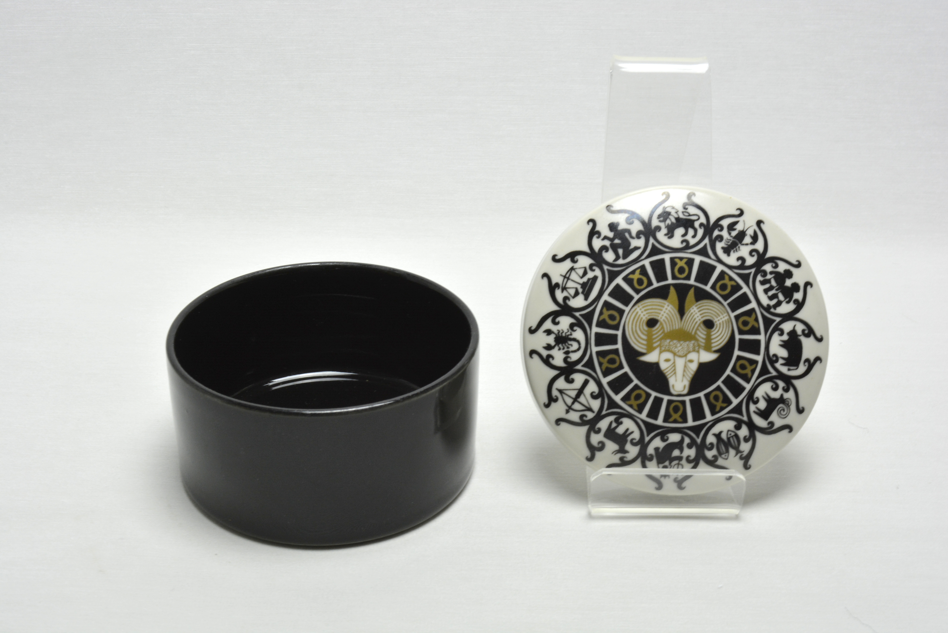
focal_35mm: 52
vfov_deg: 25.8
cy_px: 316
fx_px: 1383
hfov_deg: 37.8
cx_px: 474
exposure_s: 1/4
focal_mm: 35
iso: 400
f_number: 19
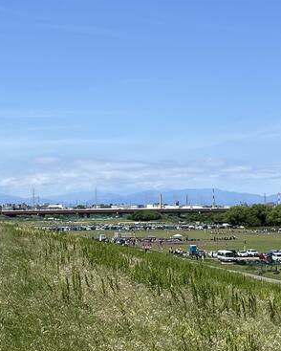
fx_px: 862
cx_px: 137
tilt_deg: +7.6
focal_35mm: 83
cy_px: 77
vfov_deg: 22.7
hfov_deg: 18.5
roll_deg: +1.2
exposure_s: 1/4484
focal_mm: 5.1
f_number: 1.6
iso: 50
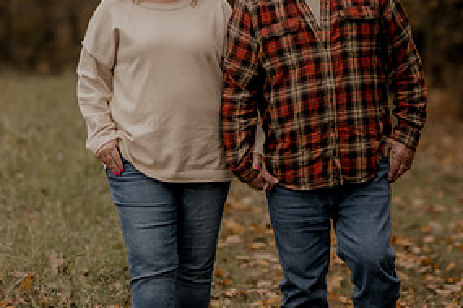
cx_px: 230
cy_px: 45
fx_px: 2842
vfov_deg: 6.2
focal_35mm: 221
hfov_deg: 9.3
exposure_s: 1/2500
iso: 250
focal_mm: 85
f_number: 1.8
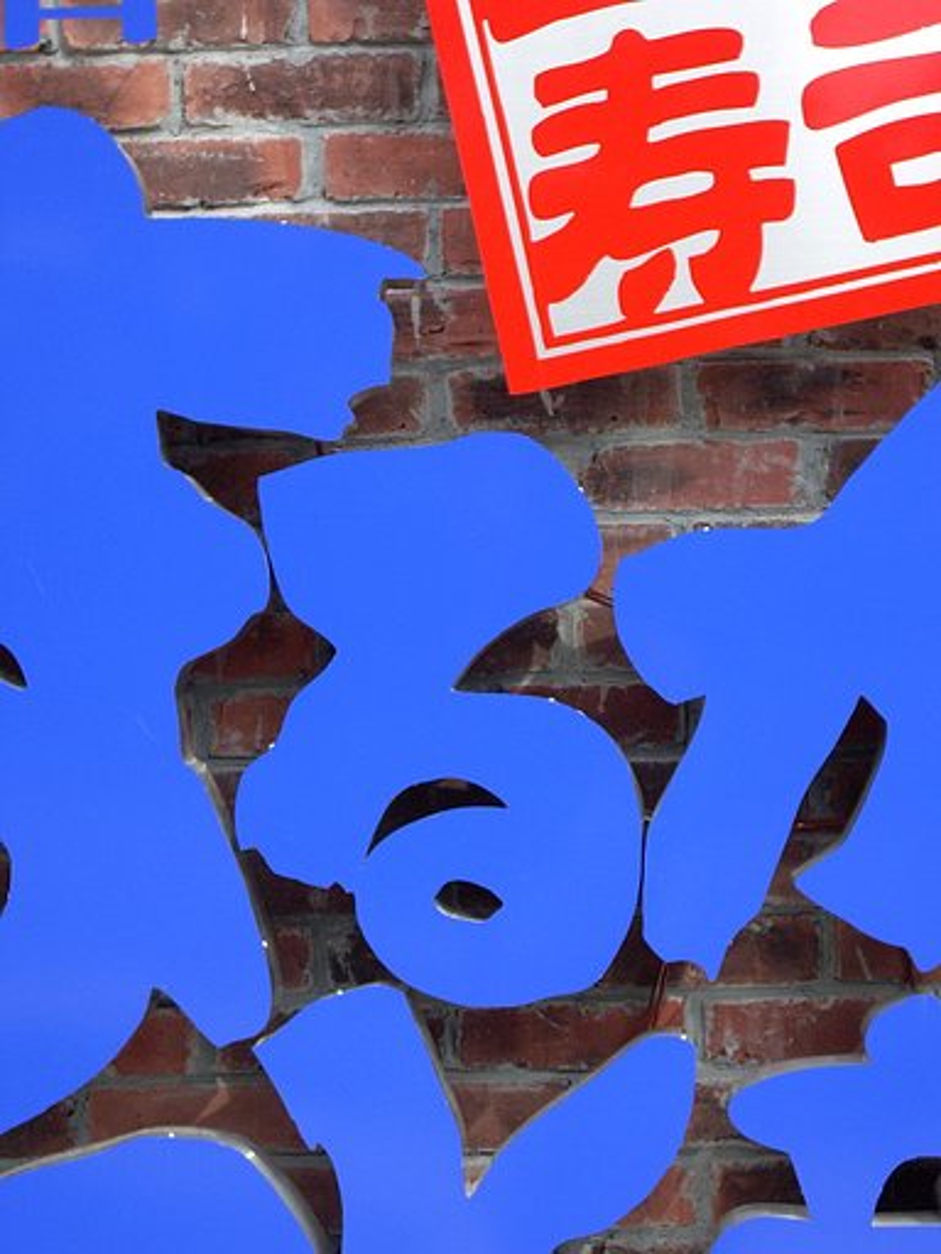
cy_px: 627
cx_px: 470
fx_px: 3226
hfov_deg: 16.6
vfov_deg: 22.0
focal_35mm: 89
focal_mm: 14.6
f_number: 4.4
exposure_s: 1/160
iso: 80
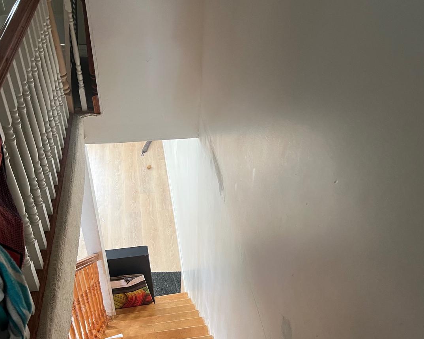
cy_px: 181
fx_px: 427
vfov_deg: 43.3
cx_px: 215
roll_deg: -1.8
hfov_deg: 52.8
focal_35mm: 34
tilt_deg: -38.1
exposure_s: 1/60
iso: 125
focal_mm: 5.7
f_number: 1.5
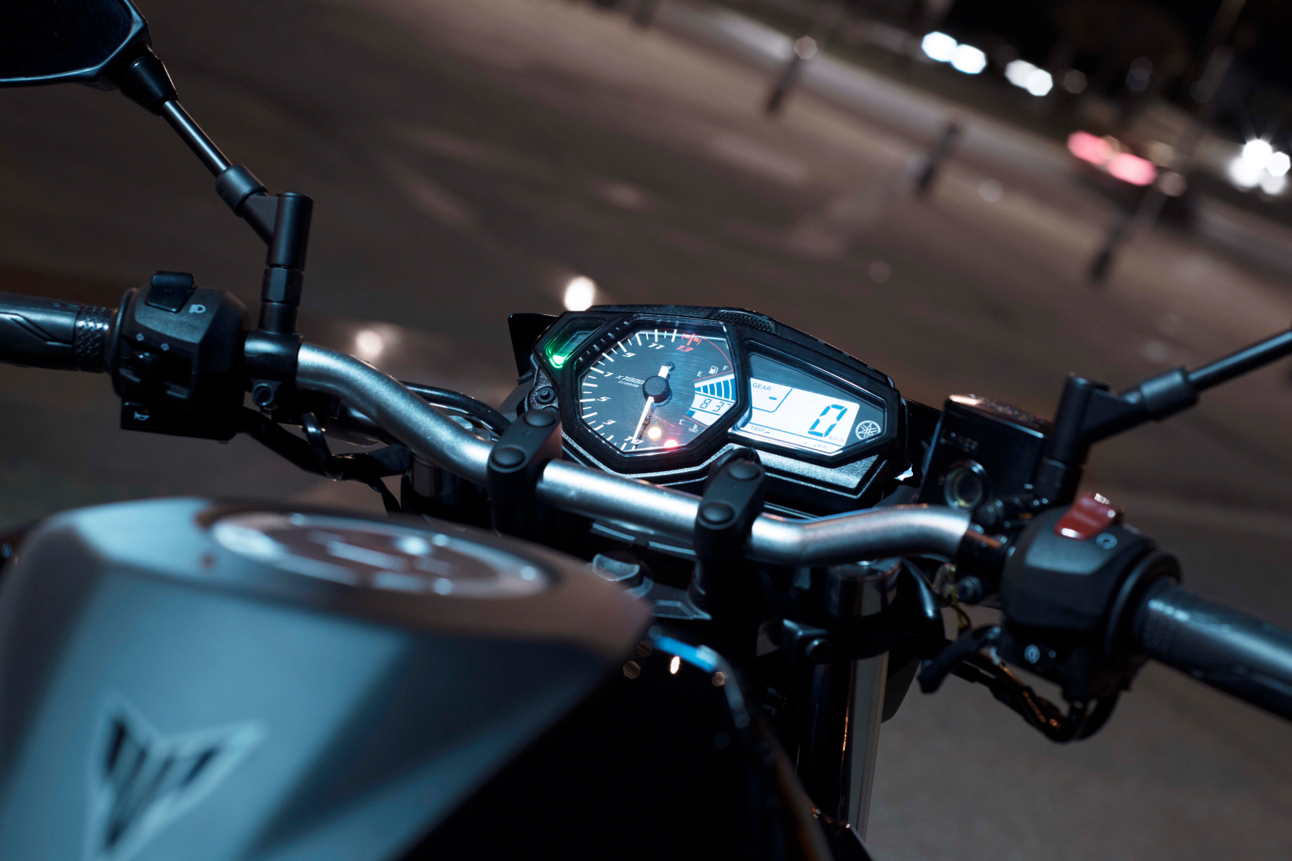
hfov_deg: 39.6
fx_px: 1794
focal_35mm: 50
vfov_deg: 27.0
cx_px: 646
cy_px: 430
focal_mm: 50
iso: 400
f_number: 4.5
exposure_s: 1/8
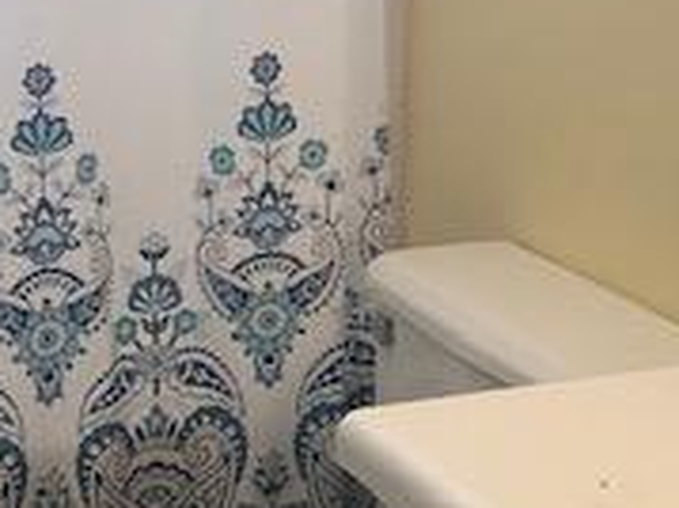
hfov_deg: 19.7
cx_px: 322
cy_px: 493
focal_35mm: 100
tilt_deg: -23.2
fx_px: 1960
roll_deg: -1.9
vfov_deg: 14.6
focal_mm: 3.99
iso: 64
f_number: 1.8
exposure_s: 1/15
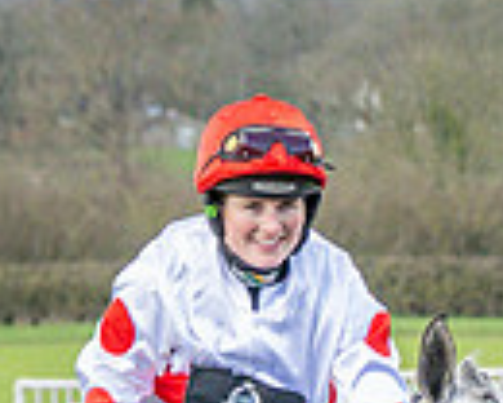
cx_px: 427
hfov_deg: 2.5
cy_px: 544
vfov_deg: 2.0
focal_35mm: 760
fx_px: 11314
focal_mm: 77
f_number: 4
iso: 400
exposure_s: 1/640
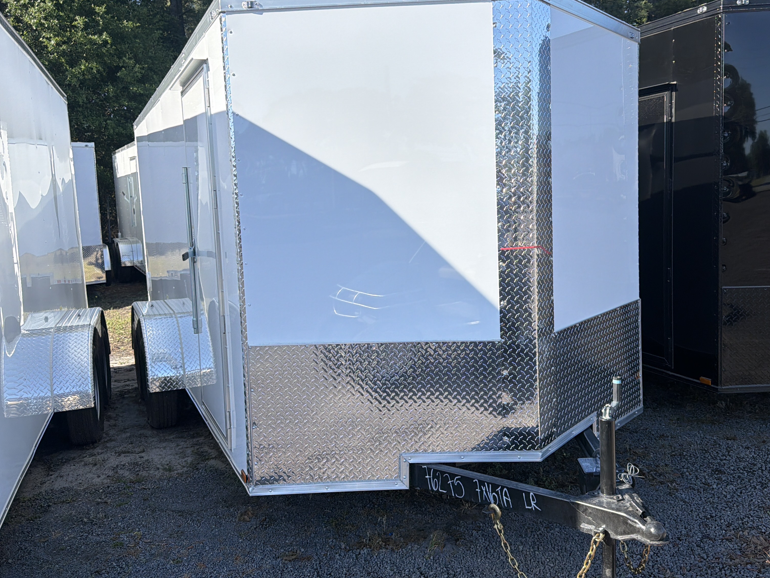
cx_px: 450
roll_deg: +1.3
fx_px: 712
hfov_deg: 56.5
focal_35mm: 32
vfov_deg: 44.1
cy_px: 267
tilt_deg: -7.4
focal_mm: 6.76
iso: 80
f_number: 1.78
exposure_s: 1/2525
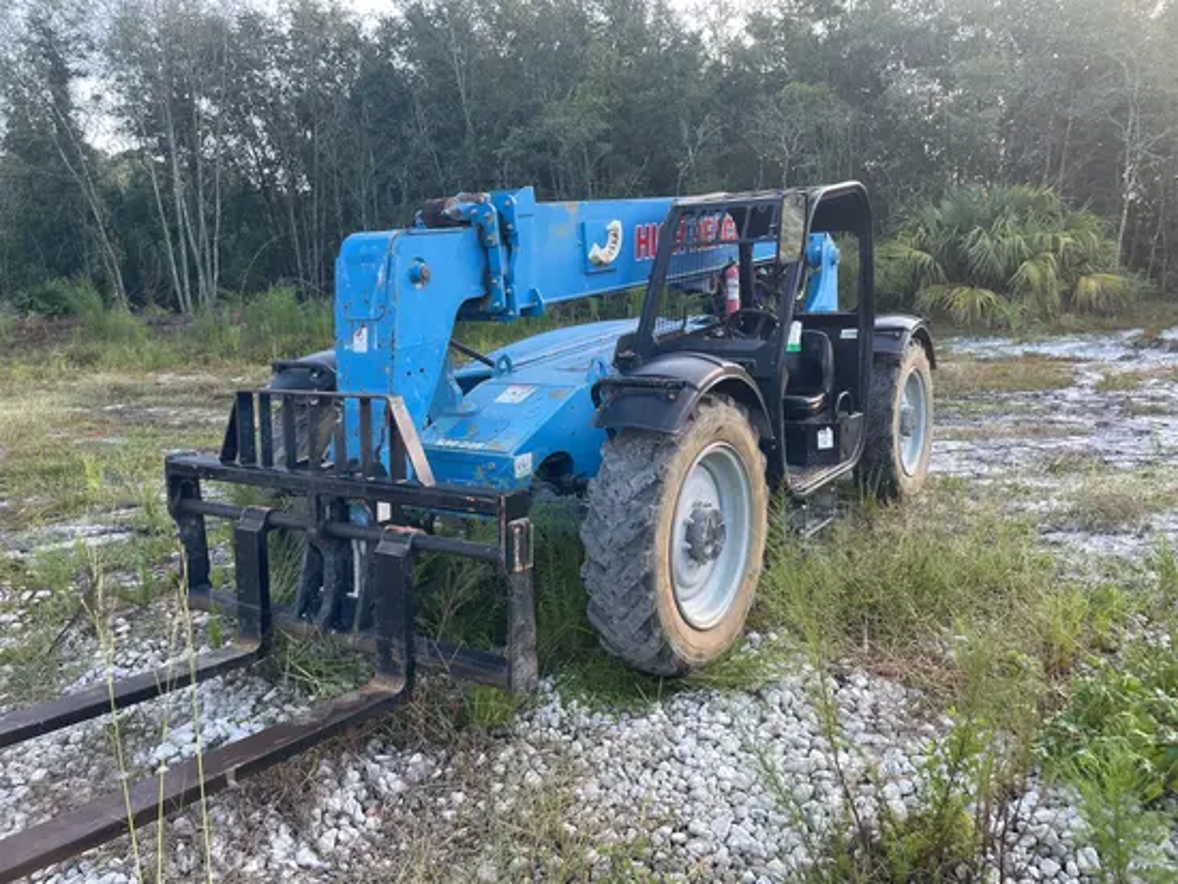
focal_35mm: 26
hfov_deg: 67.3
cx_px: 589
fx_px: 885
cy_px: 442
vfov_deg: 53.1
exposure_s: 1/121
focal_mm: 4.2
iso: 50
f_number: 1.6
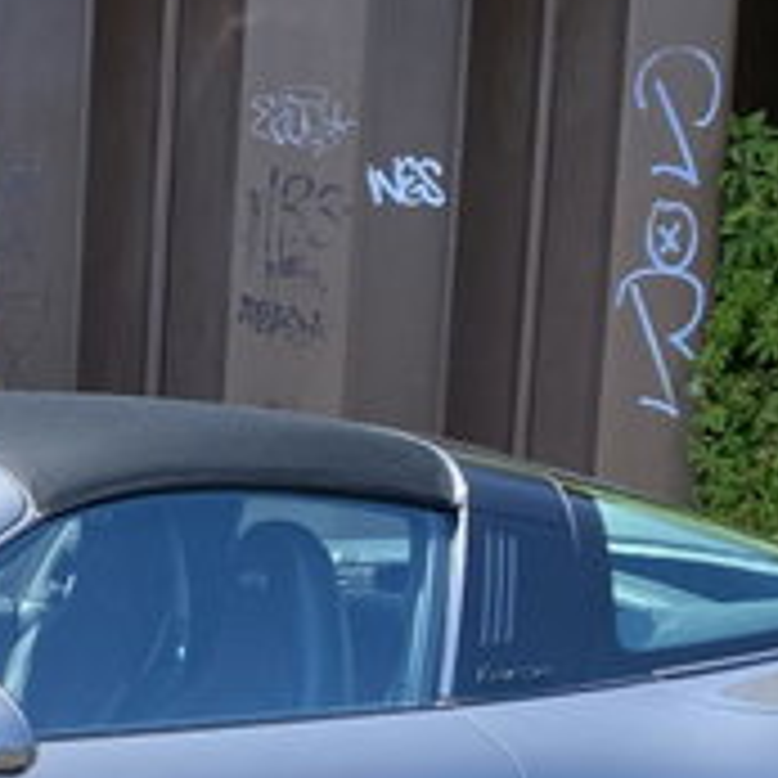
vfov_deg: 16.6
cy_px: 827
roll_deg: -0.6
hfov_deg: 16.4
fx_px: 2594
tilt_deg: -9.7
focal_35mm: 102
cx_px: -139
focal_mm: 4.25
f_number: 1.8
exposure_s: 1/772
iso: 32
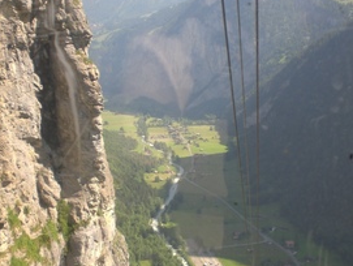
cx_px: 207
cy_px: 155
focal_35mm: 56
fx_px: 572
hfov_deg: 34.2
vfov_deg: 26.1
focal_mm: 6.3
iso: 50
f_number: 3.1
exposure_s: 1/250
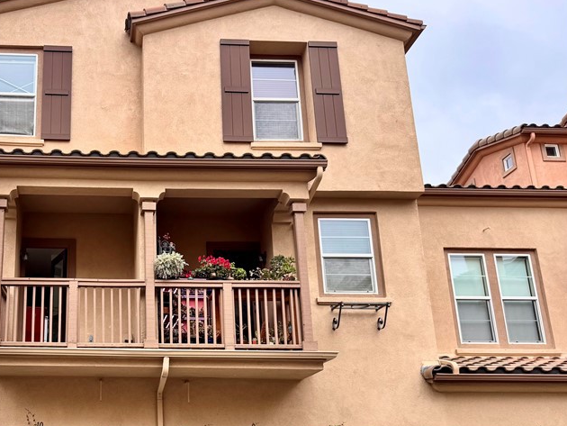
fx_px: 639
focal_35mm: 39
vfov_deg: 36.4
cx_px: 116
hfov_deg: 45.5
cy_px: 292
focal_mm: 6.76
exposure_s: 1/1678
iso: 80
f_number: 1.78
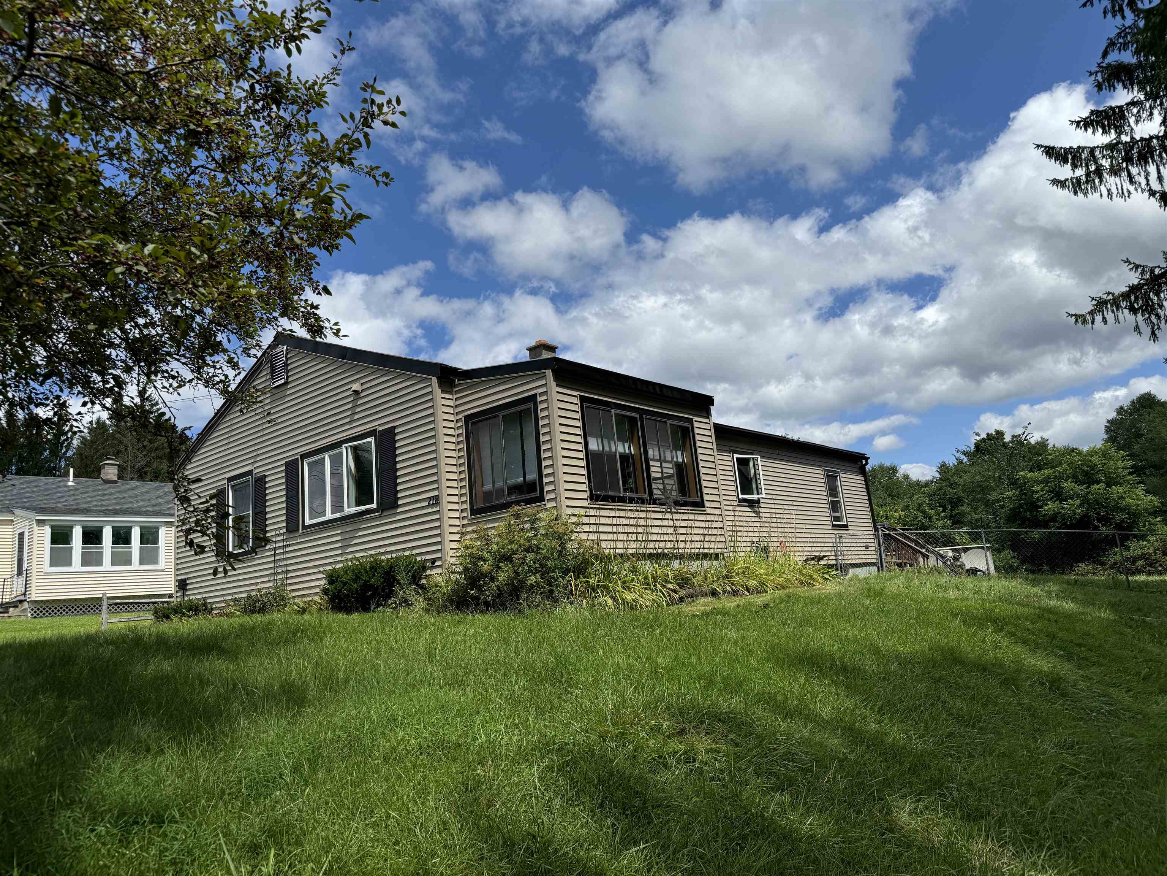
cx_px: 584
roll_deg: +5.5
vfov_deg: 56.8
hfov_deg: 71.6
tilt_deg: +10.7
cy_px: 438
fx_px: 809
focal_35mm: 24
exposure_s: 1/7092
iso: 80
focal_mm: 6.76
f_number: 1.78
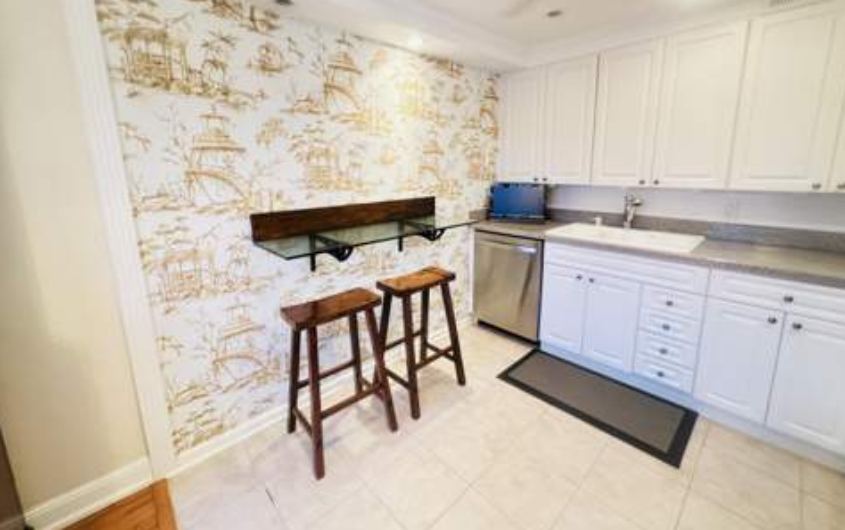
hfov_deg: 101.4
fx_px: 346
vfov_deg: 74.5
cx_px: 422
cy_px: 228
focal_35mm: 15
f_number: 2.2
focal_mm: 2.22
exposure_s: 1/60
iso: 1000
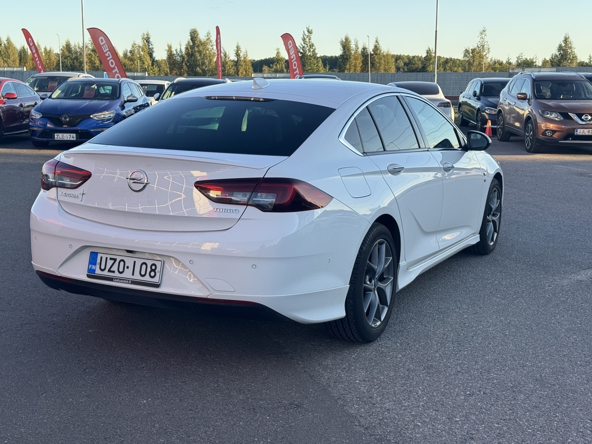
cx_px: 296
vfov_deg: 30.3
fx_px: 821
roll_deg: -0.3
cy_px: 222
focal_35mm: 48
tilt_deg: -7.2
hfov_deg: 39.7
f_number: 1.78
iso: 64
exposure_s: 1/832
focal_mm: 6.76
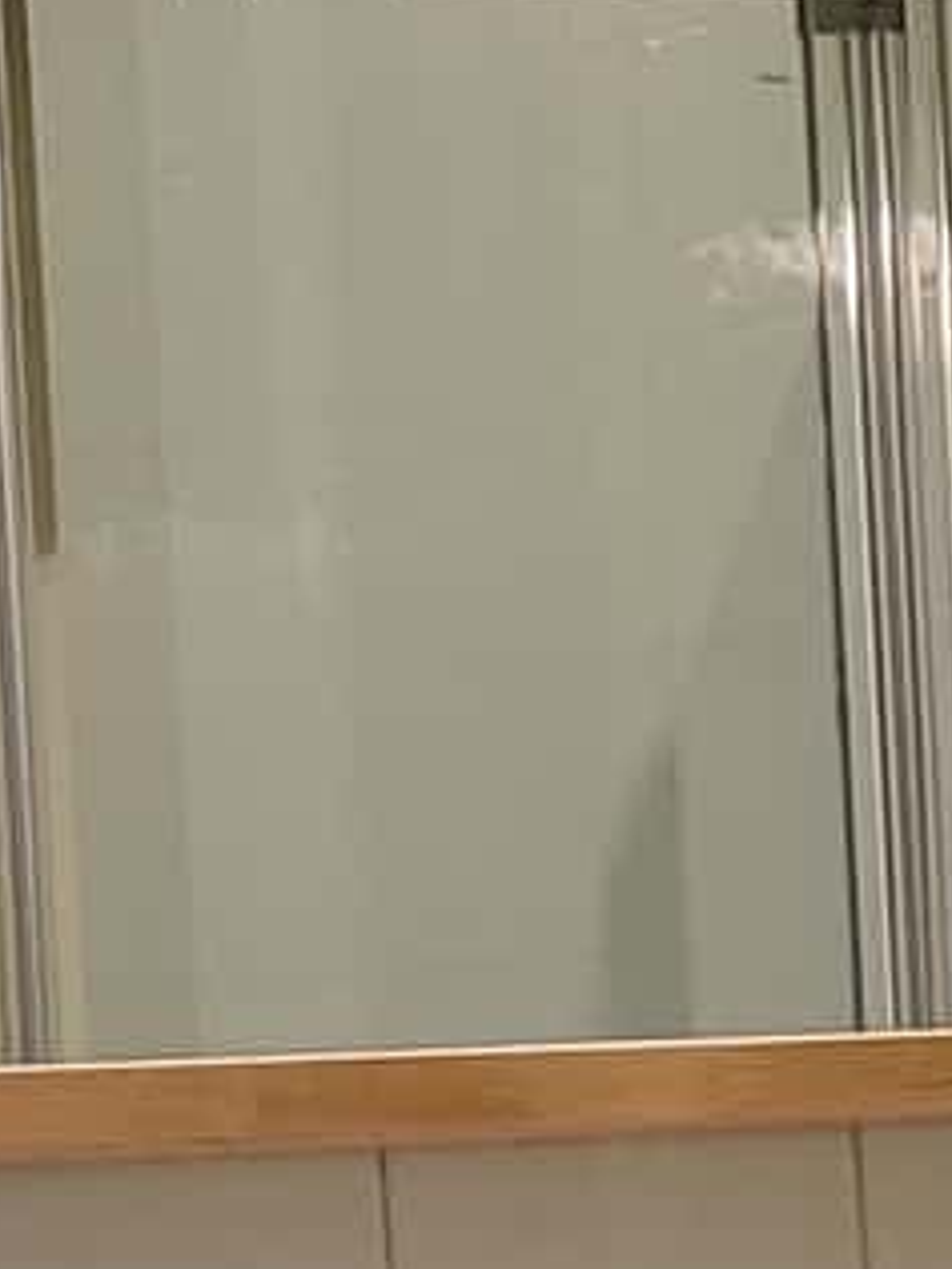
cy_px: 1277
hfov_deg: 7.2
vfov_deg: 9.6
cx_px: -353
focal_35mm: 205
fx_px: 7517
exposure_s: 1/50
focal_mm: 4.75
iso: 320
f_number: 1.75
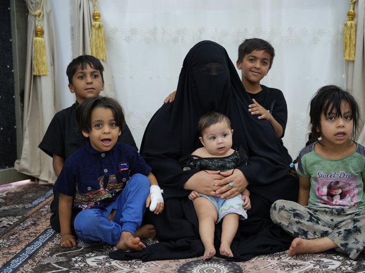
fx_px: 533
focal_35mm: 51
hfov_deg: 37.8
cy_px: 136
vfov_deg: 28.8
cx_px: 201
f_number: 2.8
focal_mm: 46.5
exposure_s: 1/200
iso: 500
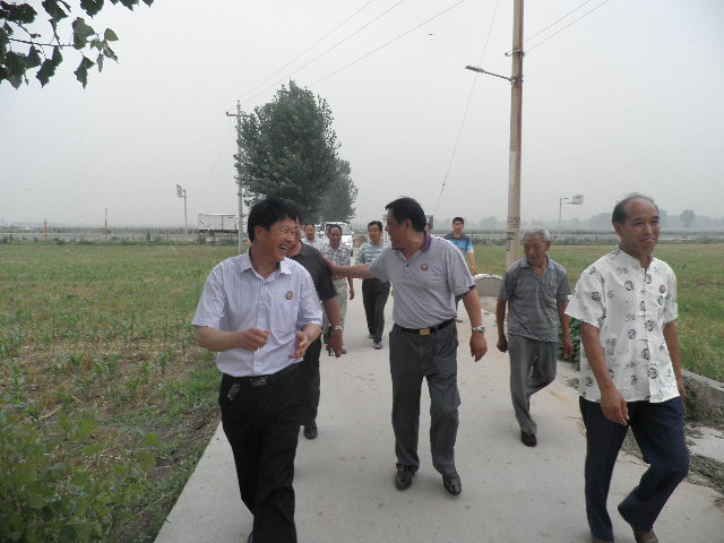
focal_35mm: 24
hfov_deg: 71.6
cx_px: 362
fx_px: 502
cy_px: 272
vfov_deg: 56.8
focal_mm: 4.3
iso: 64
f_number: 3.3
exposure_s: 1/200
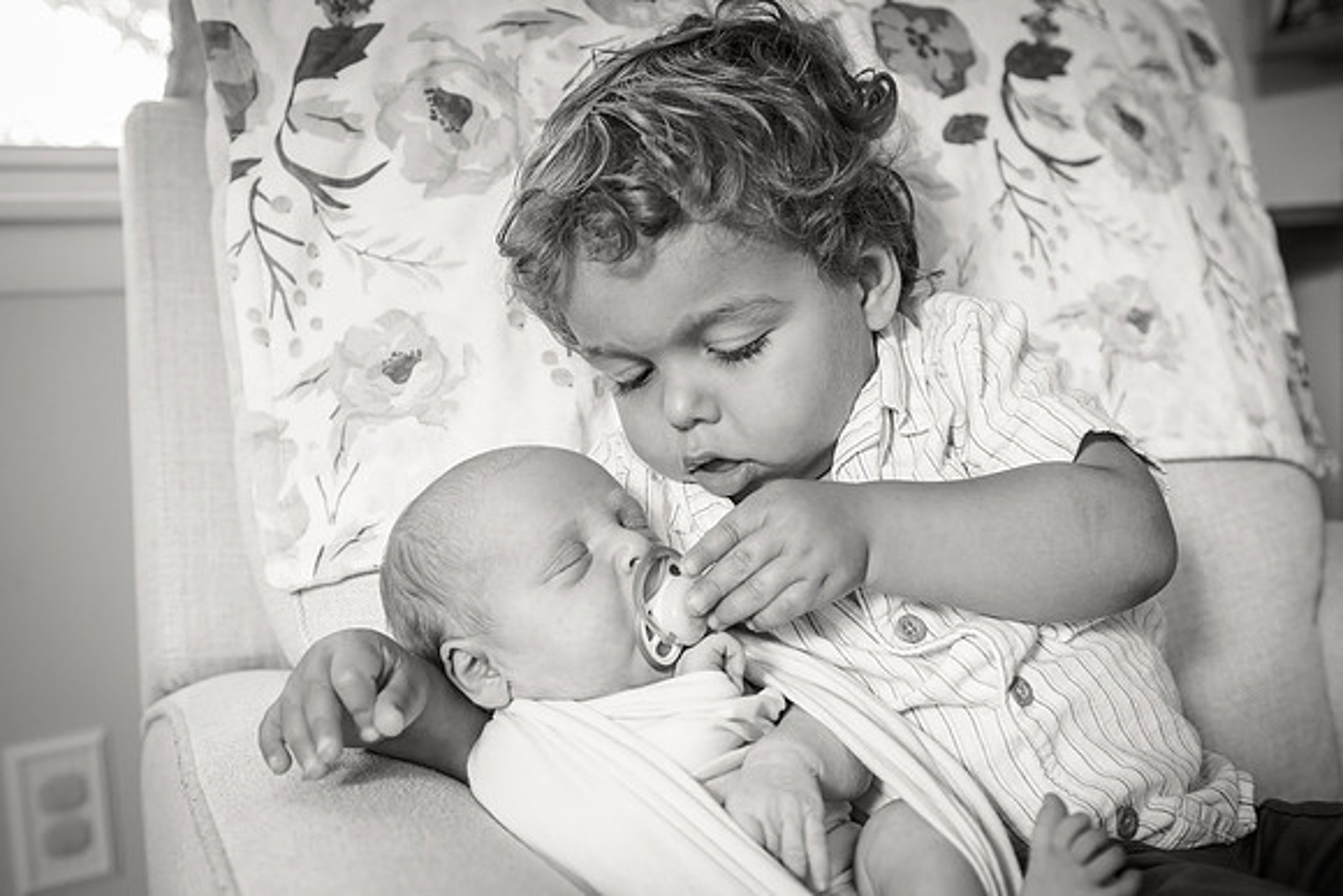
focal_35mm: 38
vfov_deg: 34.8
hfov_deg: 50.3
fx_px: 1427
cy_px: 419
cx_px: 618
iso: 3200
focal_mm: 35
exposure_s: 1/160
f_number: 3.5
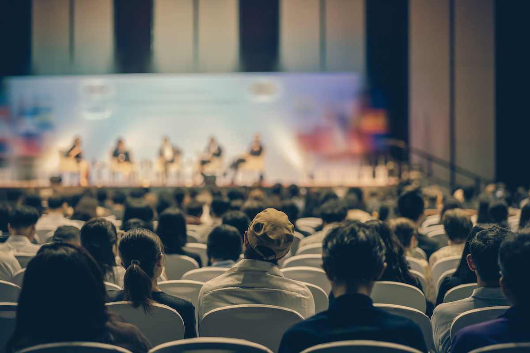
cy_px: 176
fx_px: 1251
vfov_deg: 16.1
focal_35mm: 85
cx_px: 265
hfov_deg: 23.9
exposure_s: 1/125
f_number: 2.2
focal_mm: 85
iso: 1250
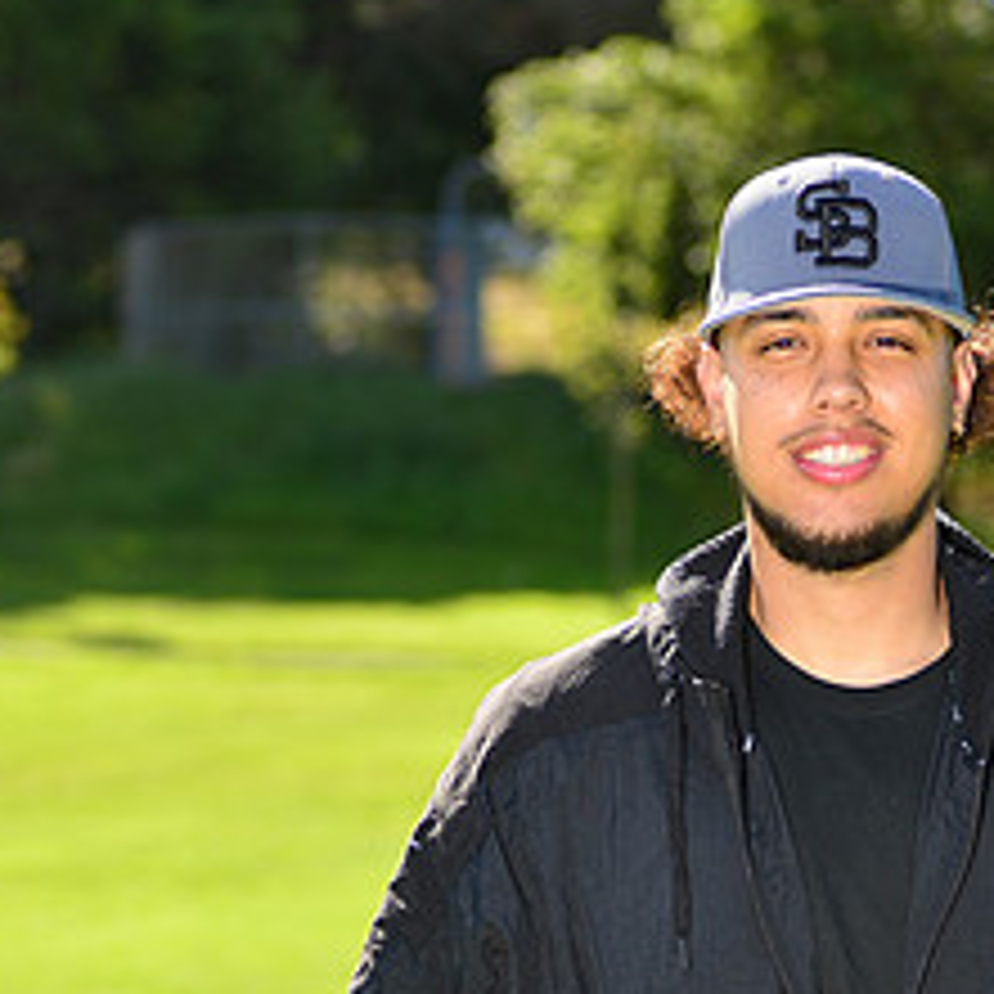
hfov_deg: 8.2
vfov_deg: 8.2
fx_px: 6887
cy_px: 1129
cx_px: 767
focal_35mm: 212
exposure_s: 1/250
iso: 100
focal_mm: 95
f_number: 5
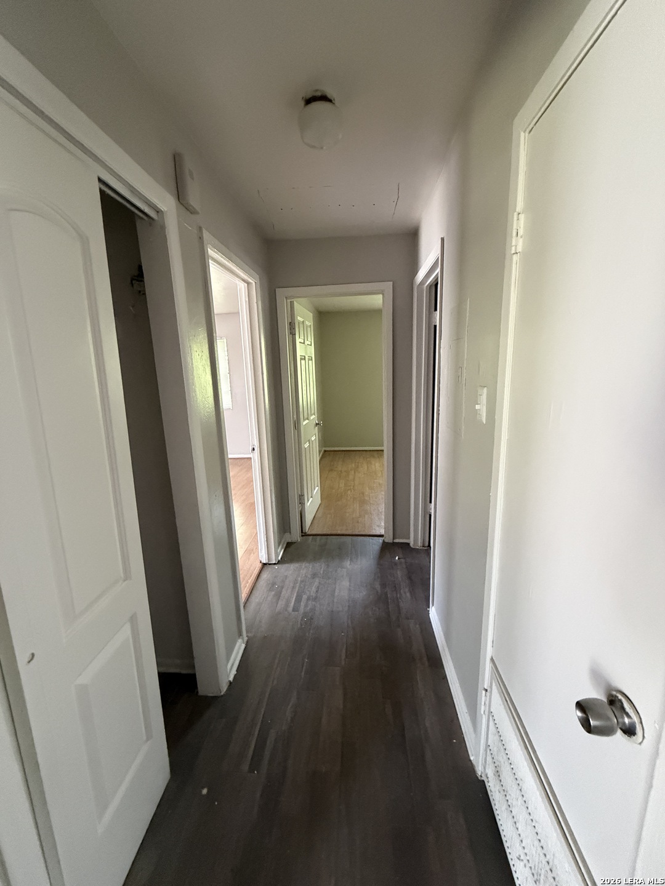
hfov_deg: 85.7
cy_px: 443
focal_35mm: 14
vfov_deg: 102.1
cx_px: 332
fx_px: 359
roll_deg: +0.2
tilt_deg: -10.4
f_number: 2.2
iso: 800
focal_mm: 2.22
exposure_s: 1/60
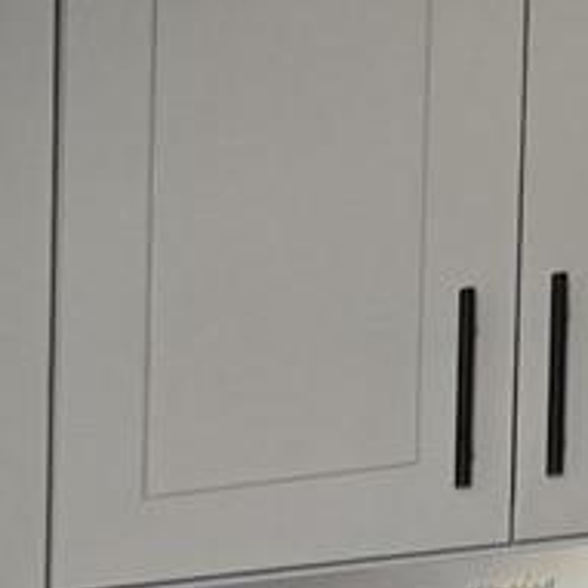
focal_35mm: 170
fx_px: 3267
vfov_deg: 9.1
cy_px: 1499
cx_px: -939
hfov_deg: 9.0
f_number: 1.8
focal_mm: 5.4
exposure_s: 1/120
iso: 100
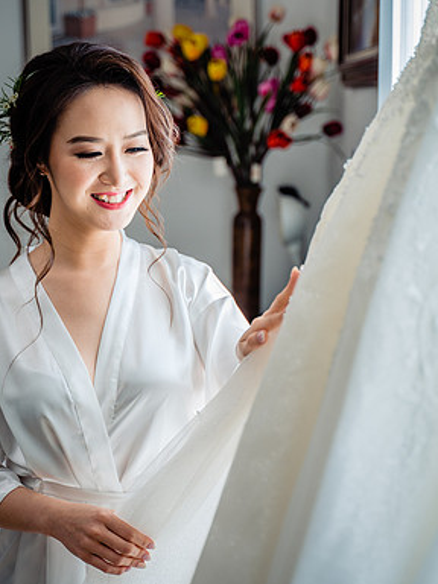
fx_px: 1299
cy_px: 293
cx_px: 259
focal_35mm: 77
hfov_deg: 19.1
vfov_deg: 25.3
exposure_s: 1/160
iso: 250
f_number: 2.8
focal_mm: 53
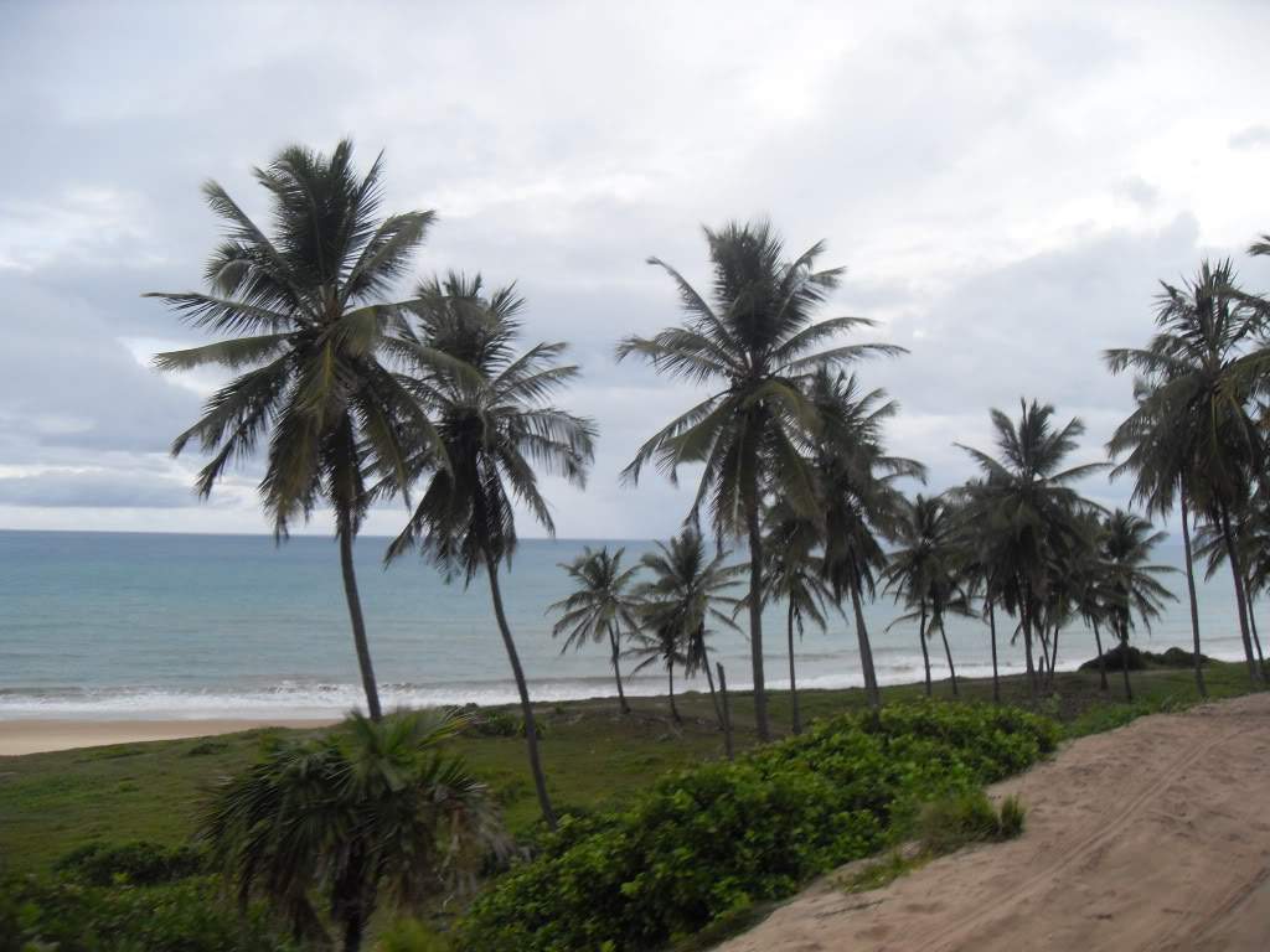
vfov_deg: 41.8
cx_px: 635
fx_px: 1247
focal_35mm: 34
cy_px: 476
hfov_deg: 54.0
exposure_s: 1/180
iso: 80
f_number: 7
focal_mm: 6.3
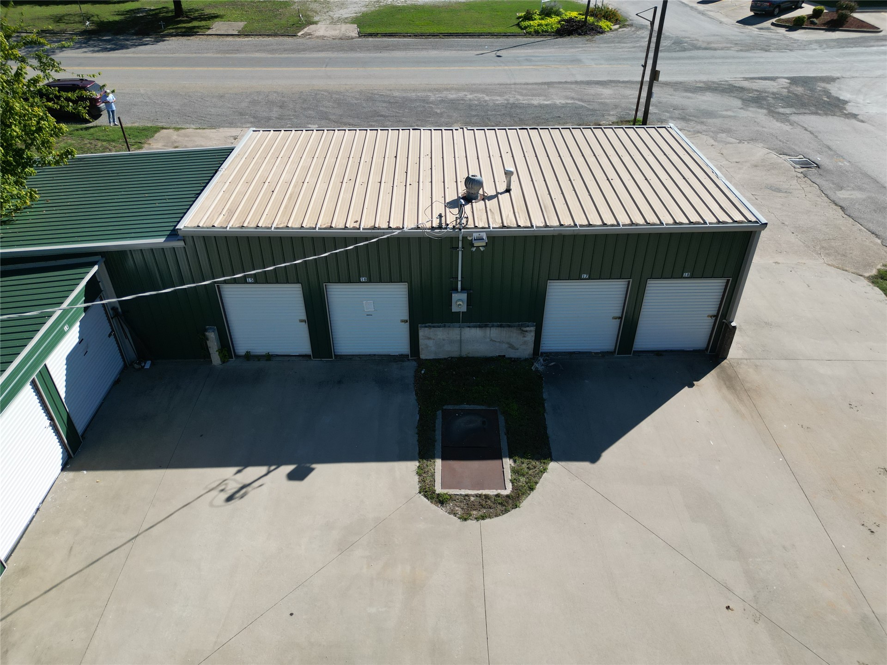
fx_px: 615
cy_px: 332
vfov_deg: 56.8
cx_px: 444
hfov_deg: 71.6
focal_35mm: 24
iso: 120
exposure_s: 1/2500
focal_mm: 6.72
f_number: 1.7
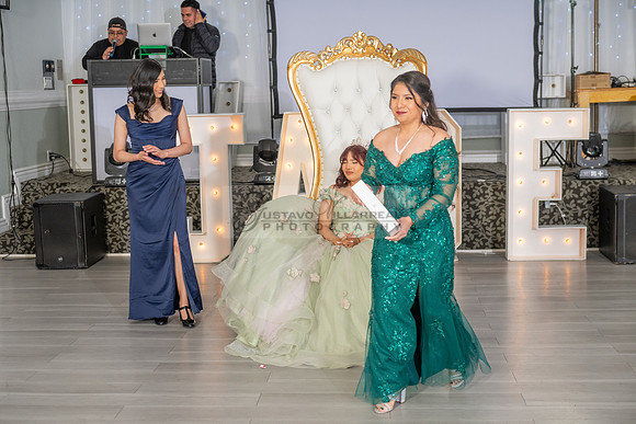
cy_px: 212
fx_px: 972
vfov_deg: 24.6
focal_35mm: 55
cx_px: 318
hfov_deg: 36.2
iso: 500
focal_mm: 55
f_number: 3.5
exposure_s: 1/200
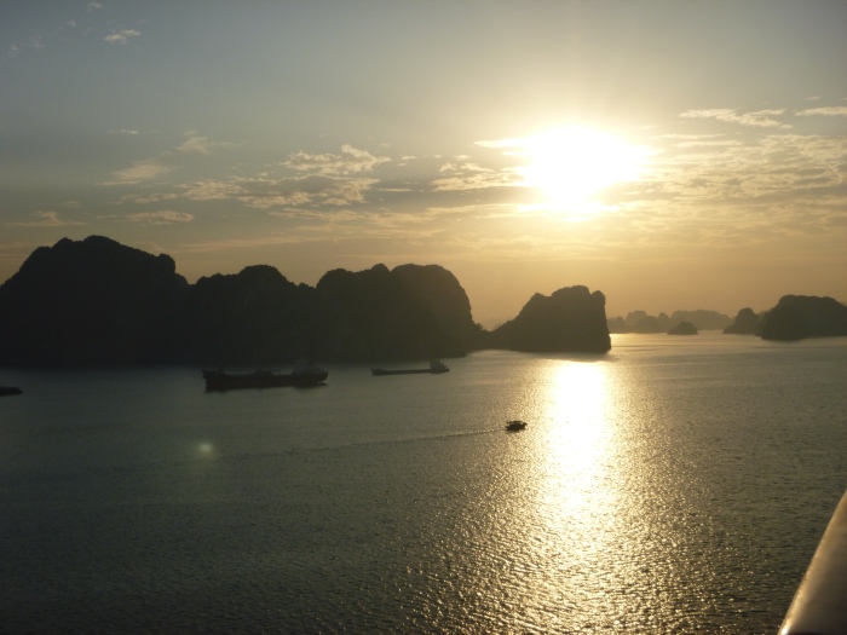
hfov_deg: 38.2
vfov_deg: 29.1
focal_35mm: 50
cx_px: 424
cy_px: 318
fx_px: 1223
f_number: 4.9
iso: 100
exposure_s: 1/1300
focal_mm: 9
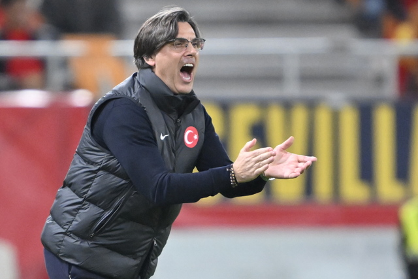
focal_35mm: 560
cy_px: 140
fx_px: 6503
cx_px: 209
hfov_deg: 3.7
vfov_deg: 2.5
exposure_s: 1/800
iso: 4000
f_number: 4
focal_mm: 560
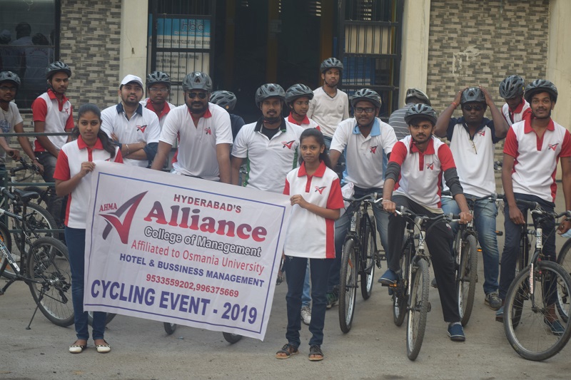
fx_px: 1308
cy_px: 190
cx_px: 286
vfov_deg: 16.5
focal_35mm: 82
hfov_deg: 24.6
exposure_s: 1/60
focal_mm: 55
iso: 200
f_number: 4.2
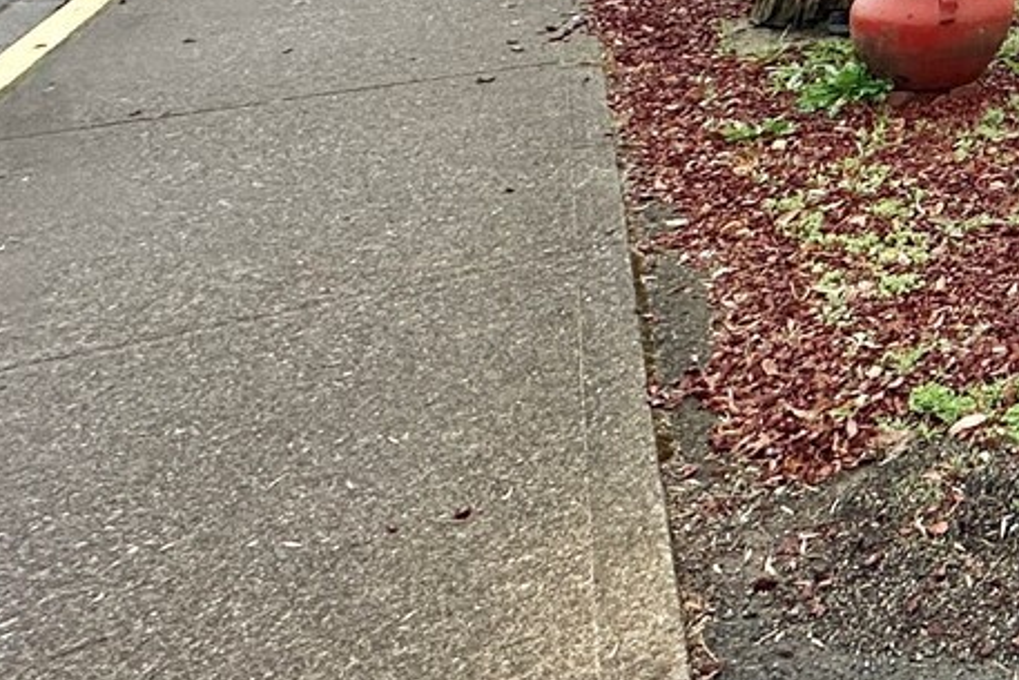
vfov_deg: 21.2
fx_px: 1444
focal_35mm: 51
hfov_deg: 26.7
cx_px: 1559
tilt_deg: +3.1
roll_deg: -1.3
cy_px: -408
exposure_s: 1/903
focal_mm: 2.22
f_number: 2.2
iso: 40
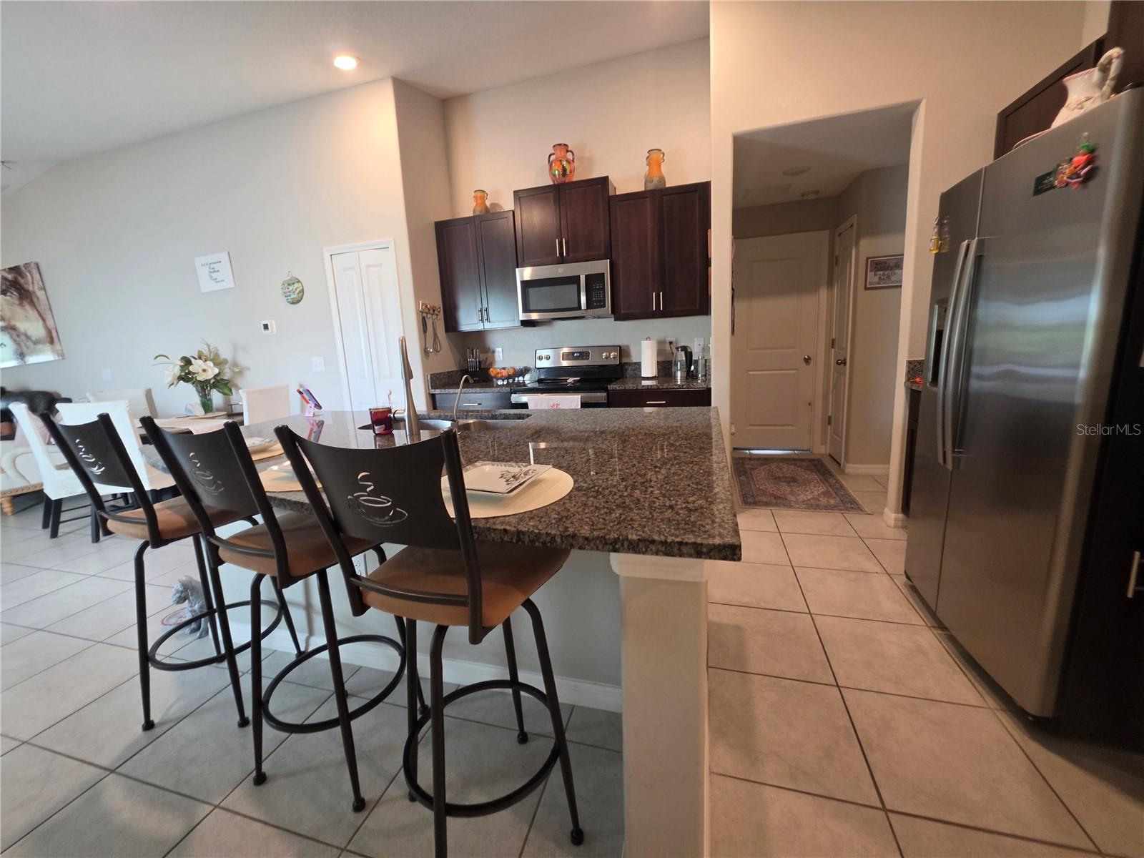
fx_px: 430
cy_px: 429
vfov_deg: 89.9
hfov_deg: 106.2
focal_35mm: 13
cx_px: 572
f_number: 1.9
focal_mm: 2.2
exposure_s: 1/60
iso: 160
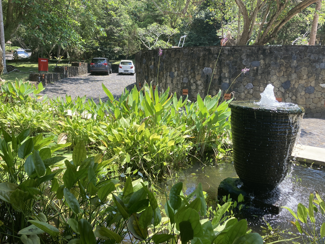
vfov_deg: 48.2
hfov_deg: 61.7
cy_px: 118
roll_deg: -1.0
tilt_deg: -9.9
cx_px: 166
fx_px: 272
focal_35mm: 29
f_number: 1.8
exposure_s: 1/489
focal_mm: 3.99
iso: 20
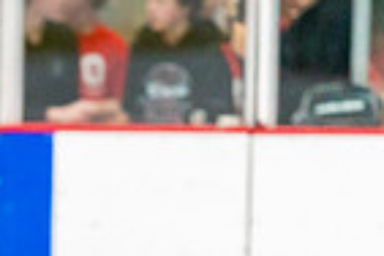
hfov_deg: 2.5
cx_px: -35
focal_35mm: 824
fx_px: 8789
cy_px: 374
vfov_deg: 1.7
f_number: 2.8
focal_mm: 200
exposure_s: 1/1250
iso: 3200
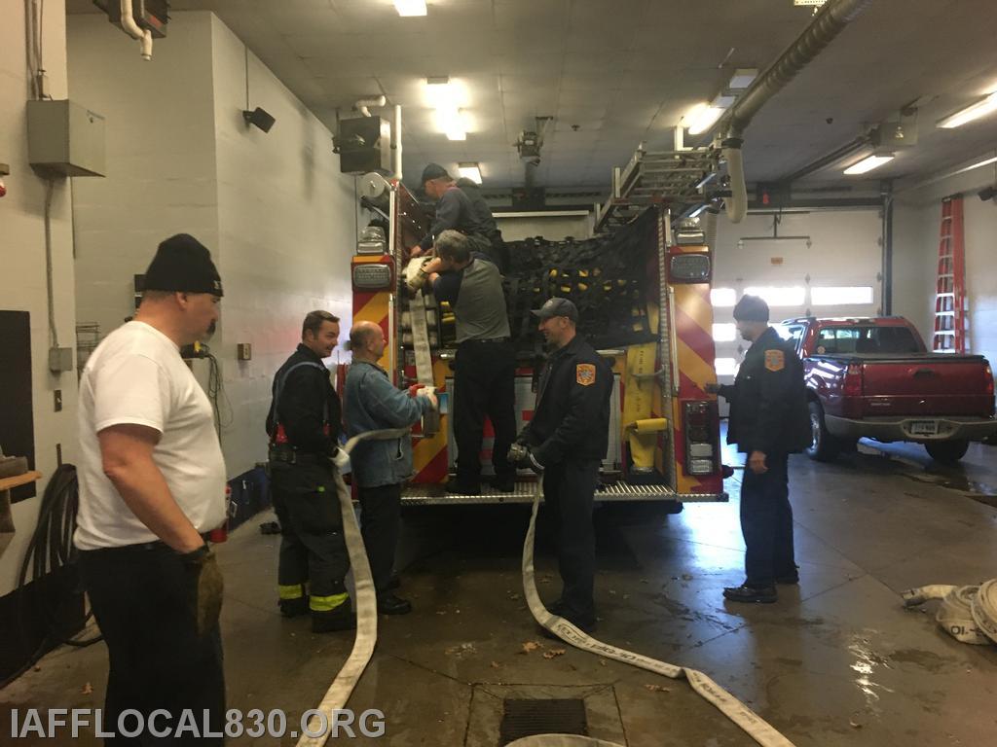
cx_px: 498
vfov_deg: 48.2
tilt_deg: -3.3
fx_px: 835
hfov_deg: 61.7
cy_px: 374
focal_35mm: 29
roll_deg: +1.1
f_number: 2.2
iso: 200
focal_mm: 4.15
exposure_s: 1/30
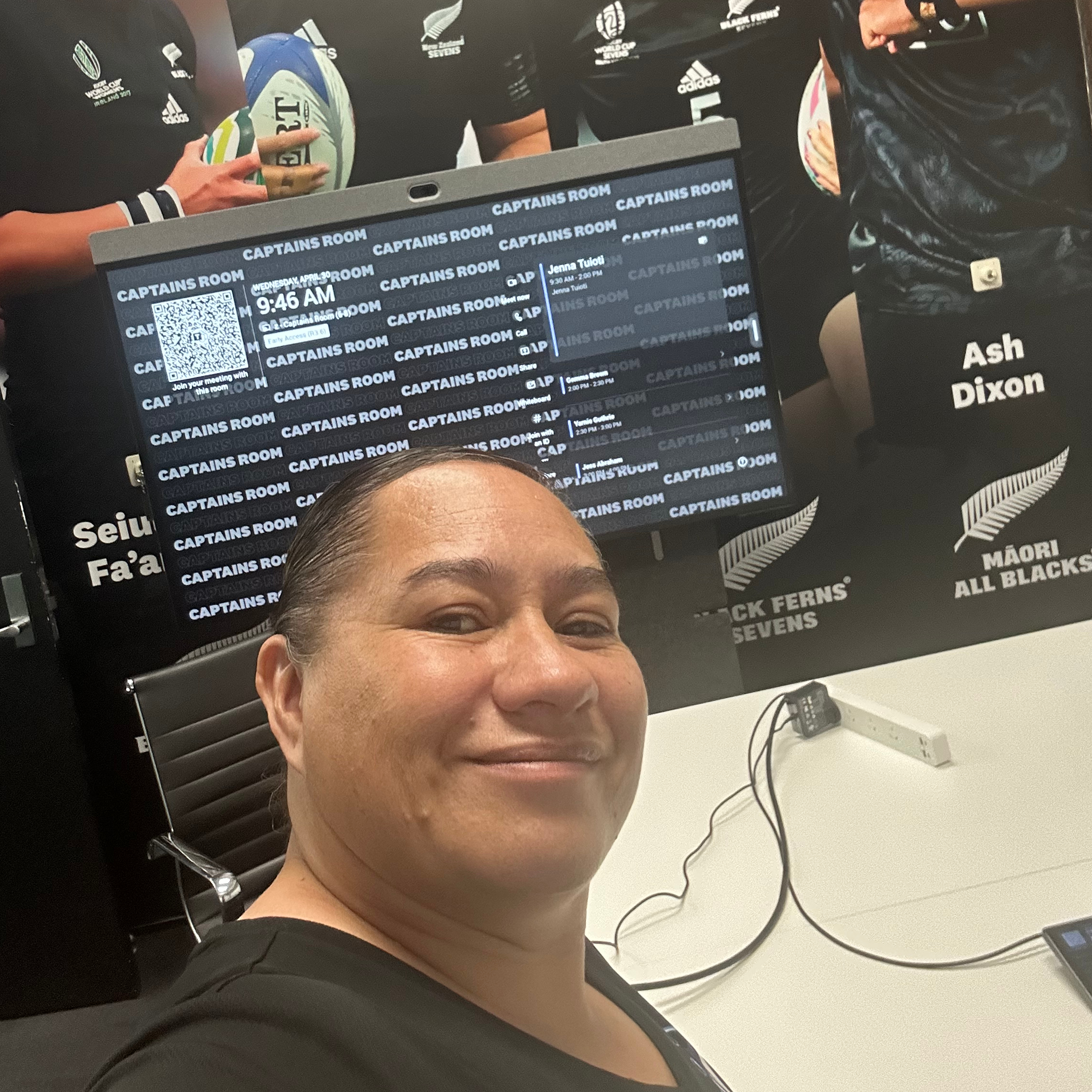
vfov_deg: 45.5
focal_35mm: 36
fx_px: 1285
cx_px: 541
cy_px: 390
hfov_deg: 46.0
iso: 125
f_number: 1.9
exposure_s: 1/50
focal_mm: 2.69
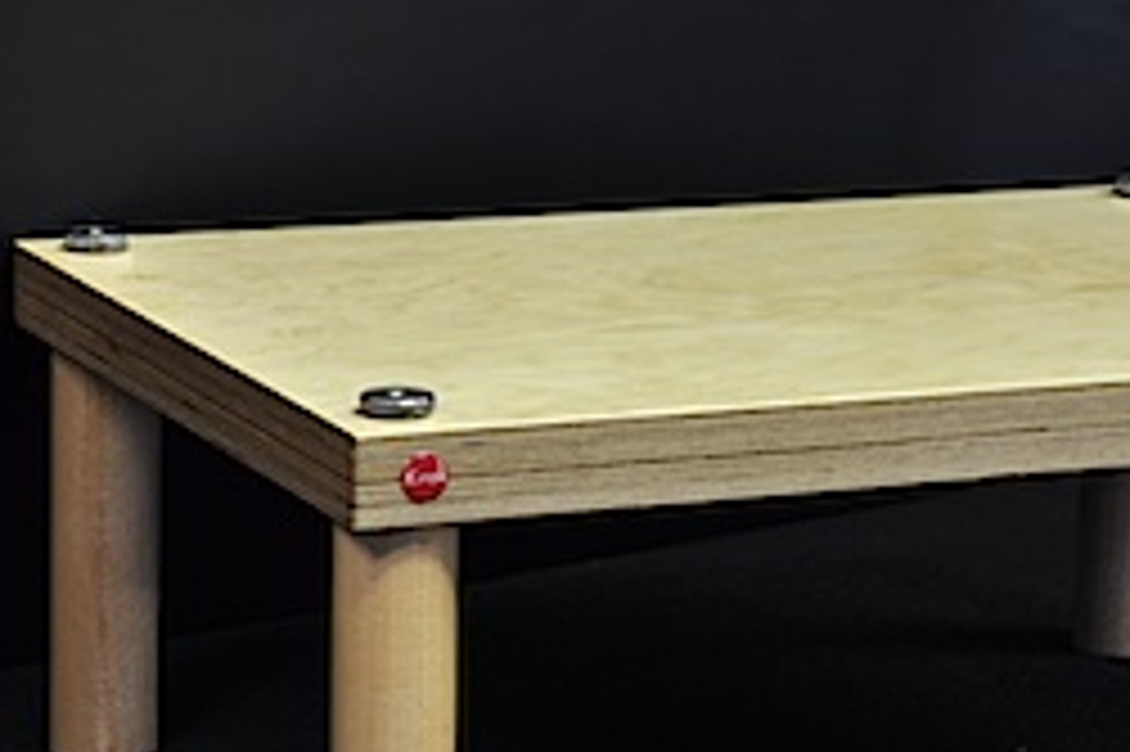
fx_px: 4642
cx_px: 815
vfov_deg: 9.3
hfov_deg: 13.8
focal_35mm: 148
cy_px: 513
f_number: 9
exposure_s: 1/2.5
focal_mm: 62
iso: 200
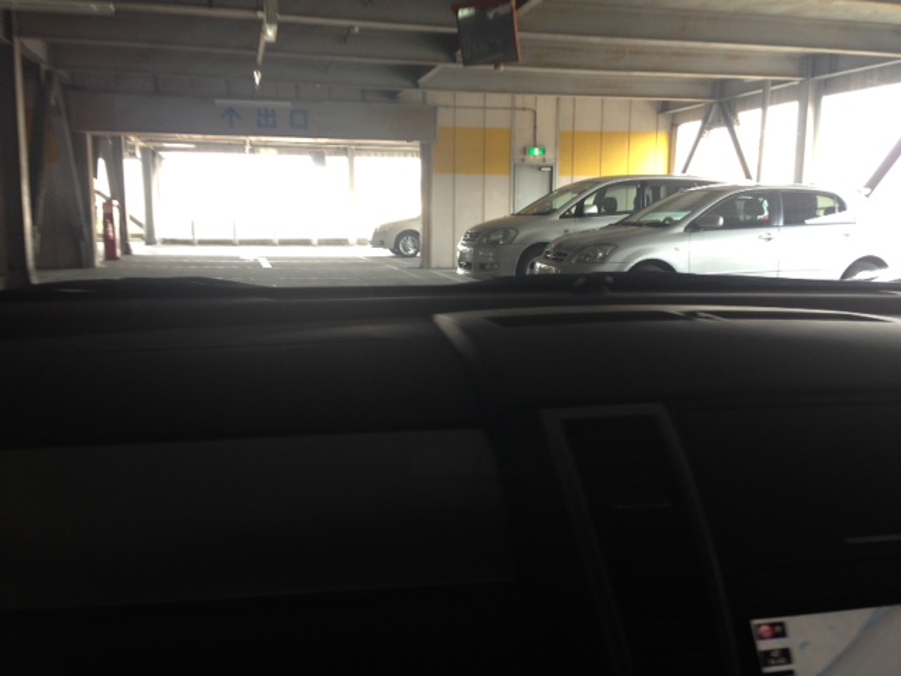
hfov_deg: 55.4
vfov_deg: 42.9
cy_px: 338
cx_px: 450
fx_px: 859
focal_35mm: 33
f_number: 2.4
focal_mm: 4.13
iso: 64
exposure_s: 1/24
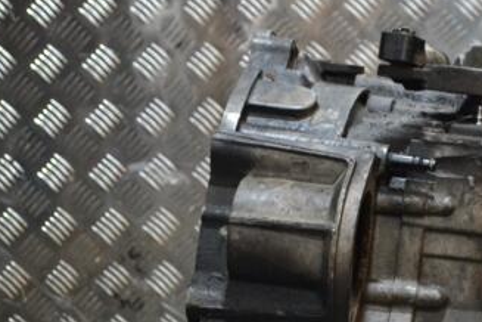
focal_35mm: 132
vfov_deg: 10.4
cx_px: 422
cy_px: 241
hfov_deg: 15.4
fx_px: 1767
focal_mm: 48
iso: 2200
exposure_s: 1/30
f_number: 5.3
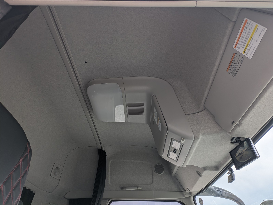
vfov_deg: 54.9
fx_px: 197
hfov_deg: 69.4
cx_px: 136
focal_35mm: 25
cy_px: 102
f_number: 1.89
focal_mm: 5.43
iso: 42
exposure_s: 1/235
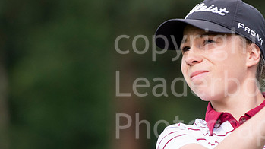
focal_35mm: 1096
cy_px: 91
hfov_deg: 2.0
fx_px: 7698
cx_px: 214
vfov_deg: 1.1
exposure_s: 1/2000
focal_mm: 420
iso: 800
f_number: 5.6
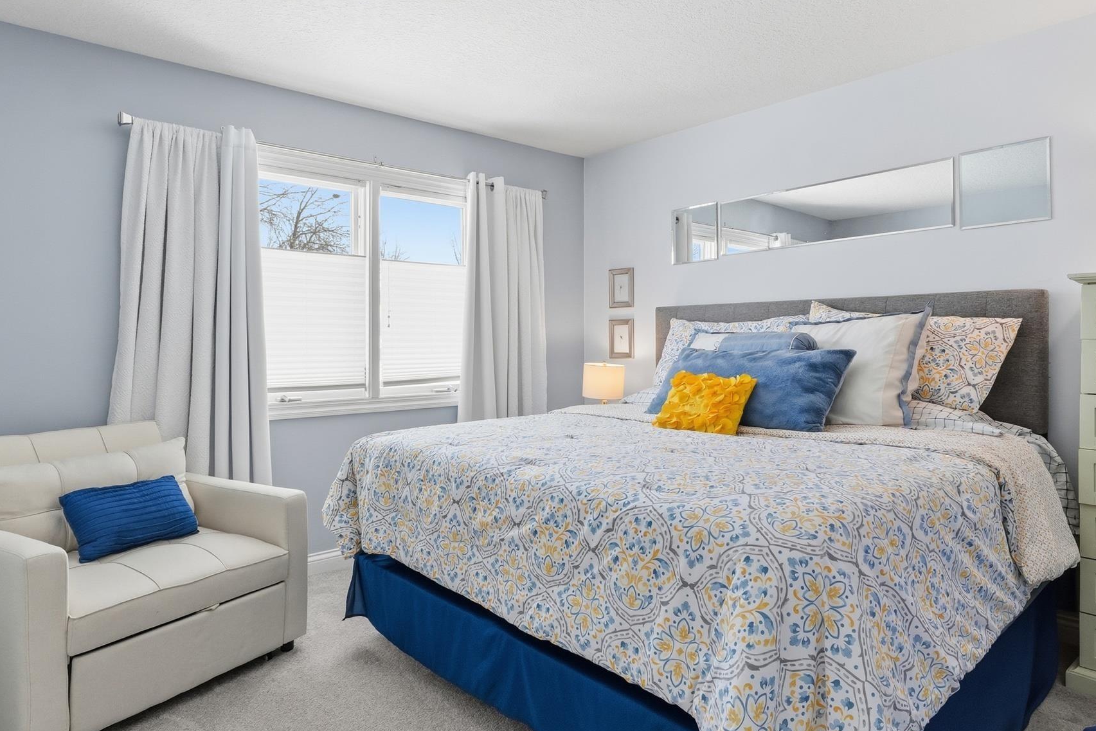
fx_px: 670
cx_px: 566
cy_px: 344
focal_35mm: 22
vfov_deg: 57.2
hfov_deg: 78.6
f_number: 10
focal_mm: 10
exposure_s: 1/80
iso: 250
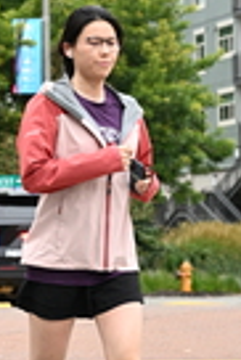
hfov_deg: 6.4
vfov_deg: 9.8
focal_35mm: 210
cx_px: -166
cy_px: 175
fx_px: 2103
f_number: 4
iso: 1600
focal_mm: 52
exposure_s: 1/800
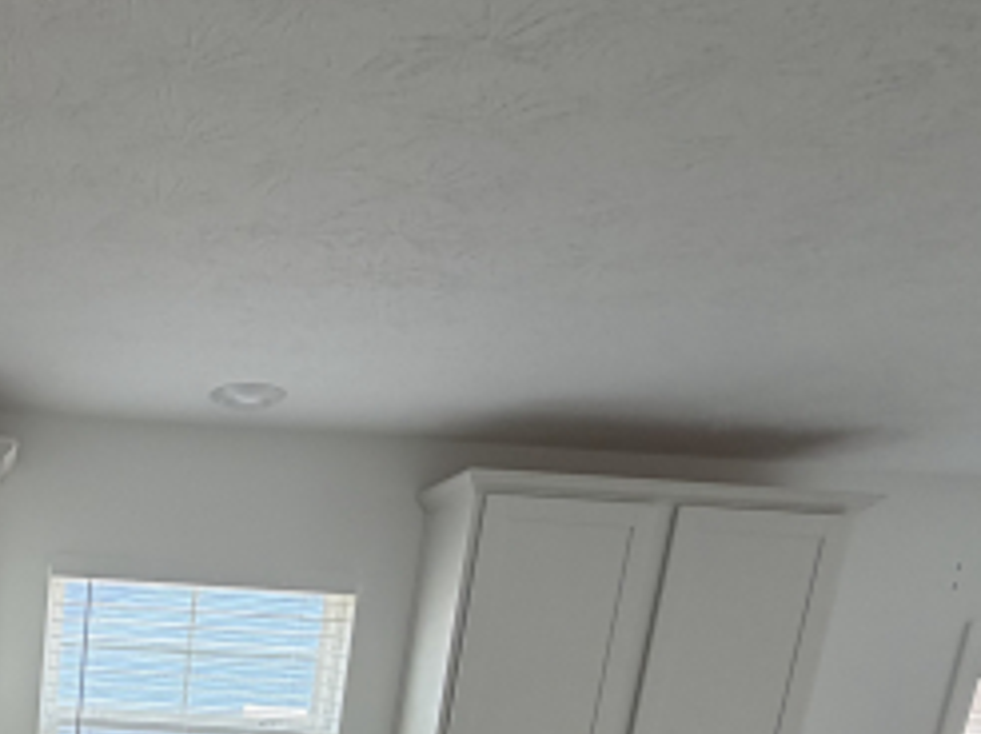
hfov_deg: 41.9
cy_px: 985
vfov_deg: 29.3
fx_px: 1076
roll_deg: -3.3
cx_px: -18
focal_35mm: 38
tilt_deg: -16.6
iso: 80
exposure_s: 1/121
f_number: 2.2
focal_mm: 2.22
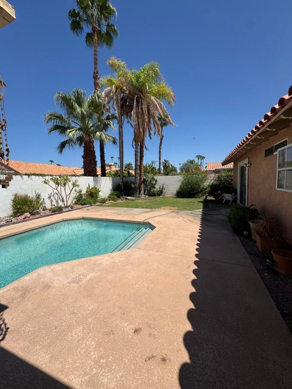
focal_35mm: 14
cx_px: 146
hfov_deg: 85.7
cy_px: 194
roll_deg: +1.5
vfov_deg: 102.1
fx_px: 157
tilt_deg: -5.8
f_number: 2.2
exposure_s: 1/3906
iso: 50
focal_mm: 2.22
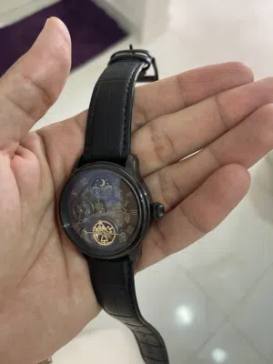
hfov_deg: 53.1
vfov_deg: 67.3
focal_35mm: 26
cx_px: 136
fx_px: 273
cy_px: 182
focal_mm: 5.1
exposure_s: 1/60
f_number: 1.6
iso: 250
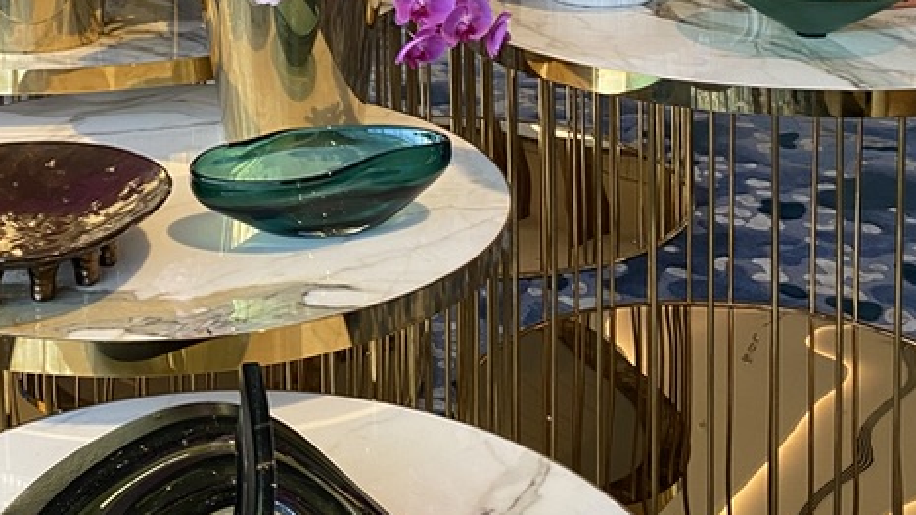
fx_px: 1506
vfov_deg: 18.2
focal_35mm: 62
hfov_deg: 33.0
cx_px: 206
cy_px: -147
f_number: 1.8
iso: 100
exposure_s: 1/50
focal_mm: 4.25
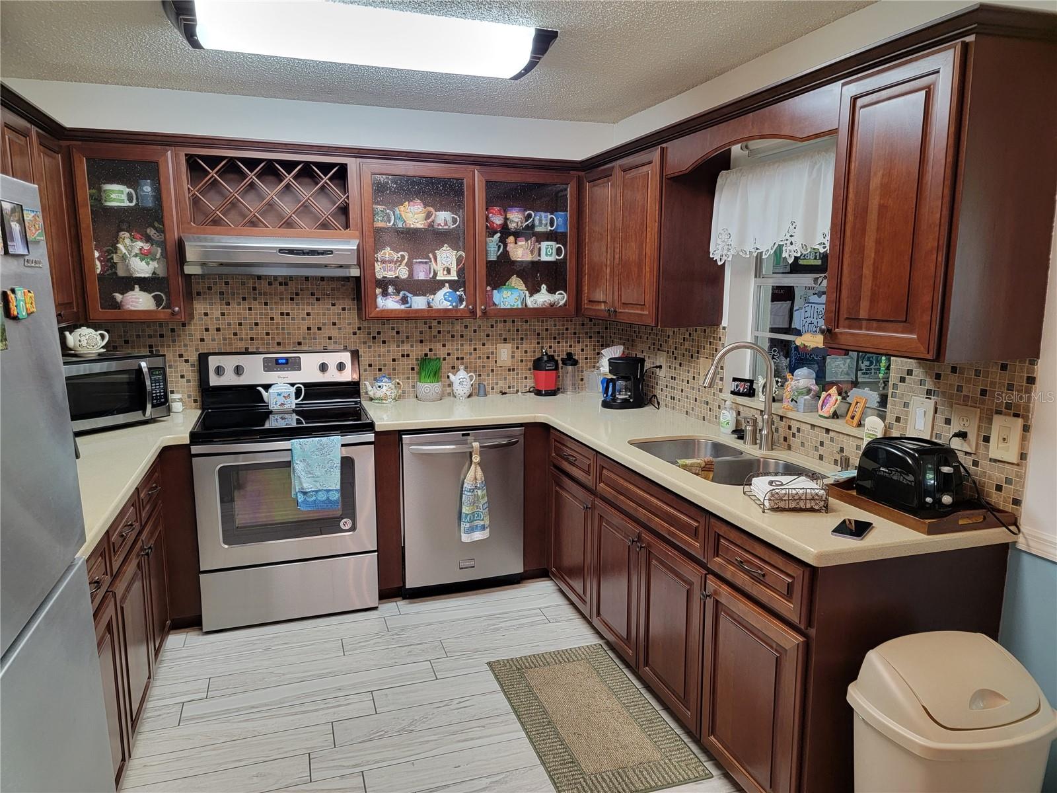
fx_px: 733
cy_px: 396
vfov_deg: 56.8
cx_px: 528
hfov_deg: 71.6
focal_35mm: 24
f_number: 1.8
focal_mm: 6.7
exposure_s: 1/60
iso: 200
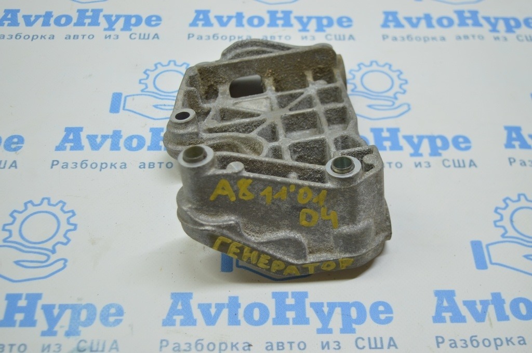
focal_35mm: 46
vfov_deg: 28.9
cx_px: 266
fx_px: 687
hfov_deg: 42.4
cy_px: 176
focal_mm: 31
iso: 400
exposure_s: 1/60
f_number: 4.2
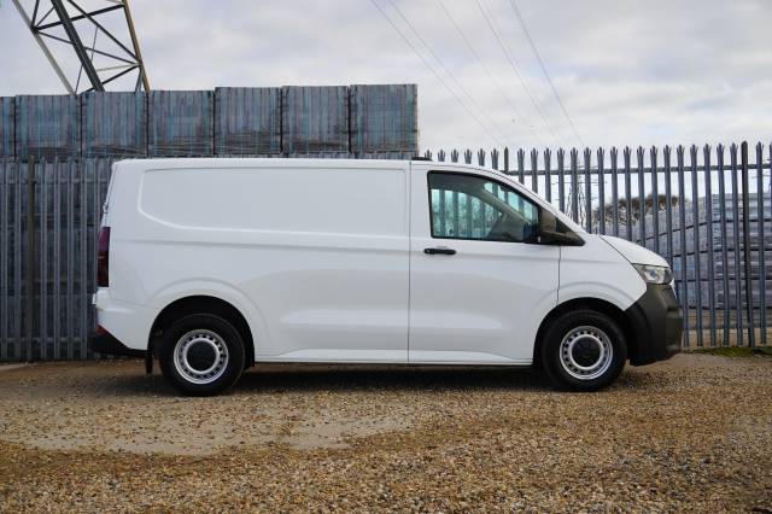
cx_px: 386
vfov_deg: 28.9
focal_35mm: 46
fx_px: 997
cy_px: 257
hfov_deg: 42.3
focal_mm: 31
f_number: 7.1
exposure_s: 1/80
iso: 100
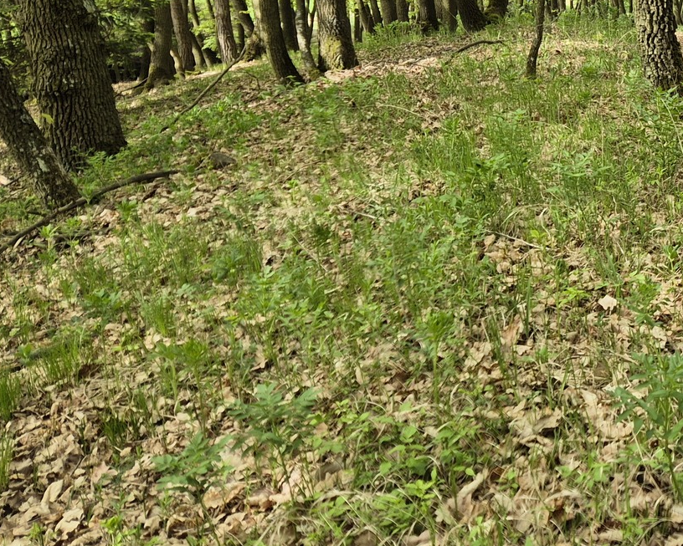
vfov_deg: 26.9
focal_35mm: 55
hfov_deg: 29.7
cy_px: 84
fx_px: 1112
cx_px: 800
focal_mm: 5.4
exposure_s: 1/199
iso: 25
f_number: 1.8
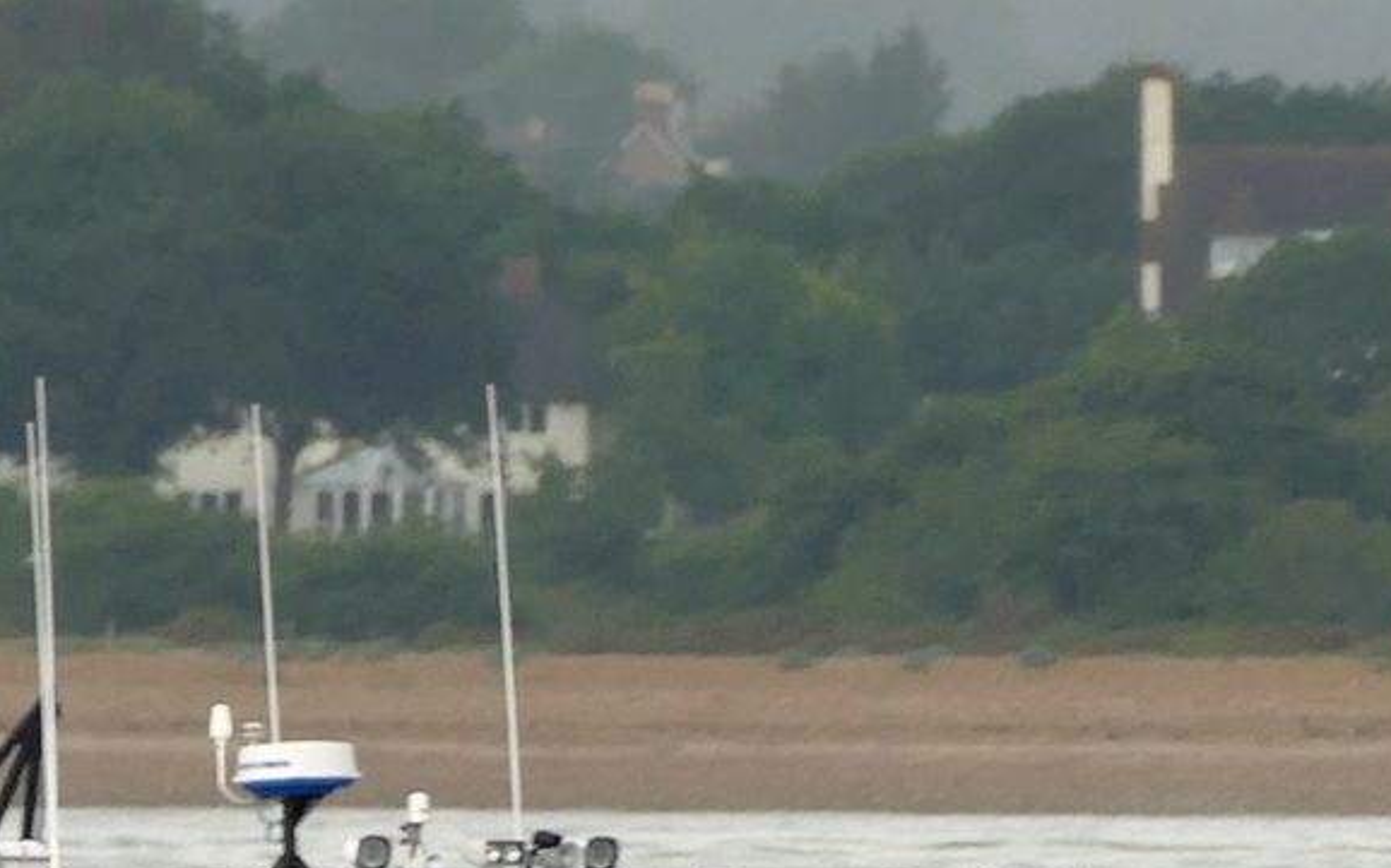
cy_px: 1040
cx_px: 58
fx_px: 85469
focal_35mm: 2255
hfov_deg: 0.9
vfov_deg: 0.6
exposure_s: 1/125
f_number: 4
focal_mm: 146
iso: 125
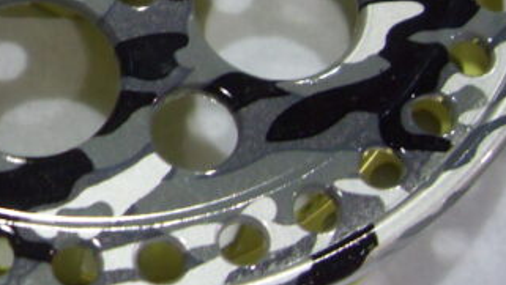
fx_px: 1275
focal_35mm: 95
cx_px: 65
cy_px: -33
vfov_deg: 12.5
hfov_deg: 22.0
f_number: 2.8
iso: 200
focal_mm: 6.3
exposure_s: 1/30
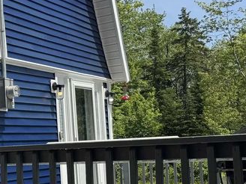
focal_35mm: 75
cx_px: -90
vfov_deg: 19.6
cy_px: 128
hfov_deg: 22.6
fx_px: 533
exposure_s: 1/4608
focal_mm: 6.76
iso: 80
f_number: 1.78
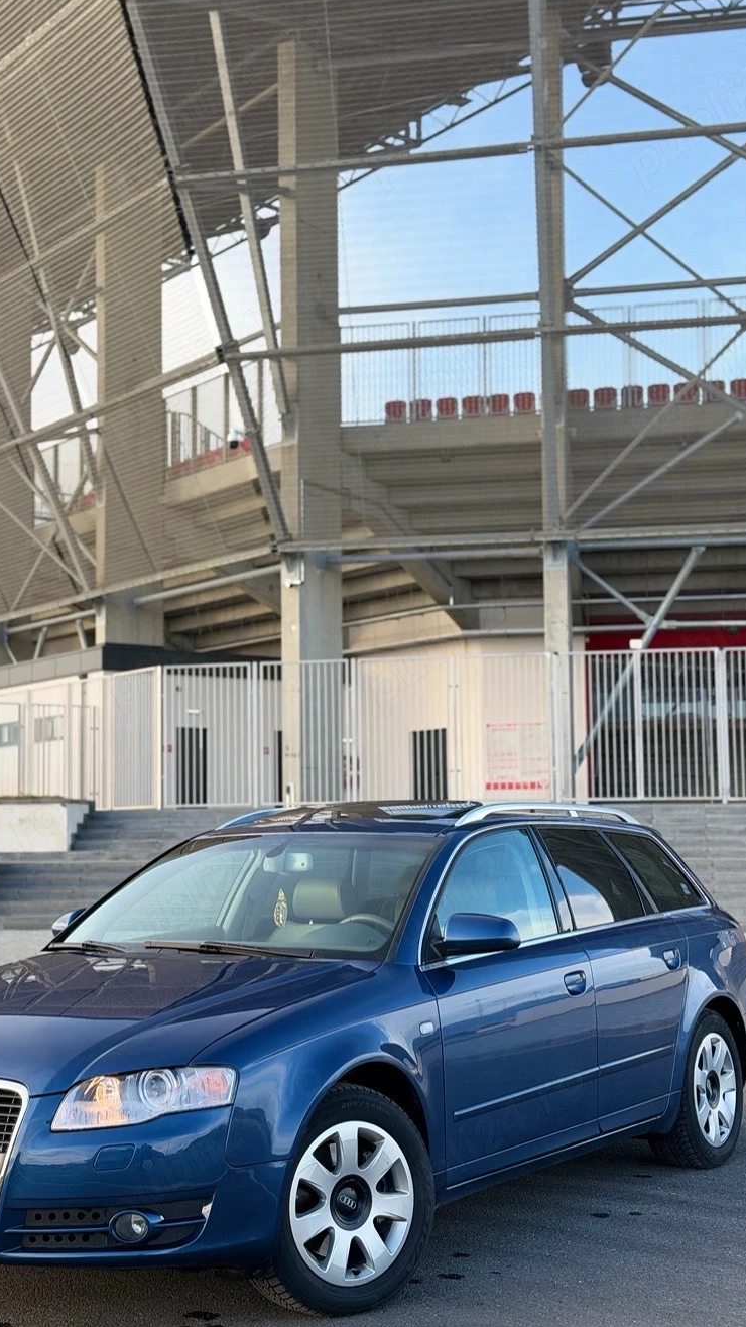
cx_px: 281
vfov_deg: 39.2
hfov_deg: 22.6
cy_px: 662
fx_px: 1864
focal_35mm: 53
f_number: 1.78
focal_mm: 6.76
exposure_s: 1/719
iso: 64
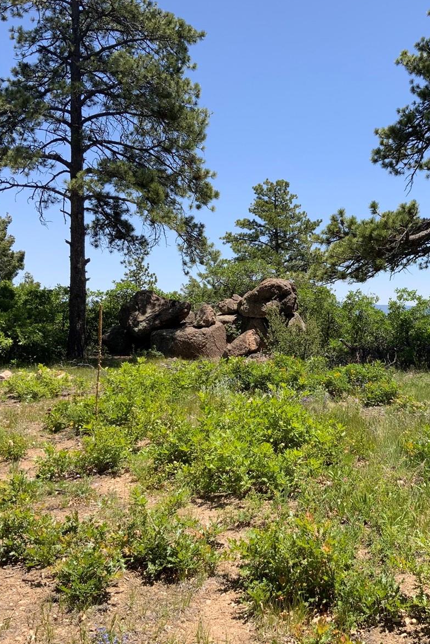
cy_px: 322
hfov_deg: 31.9
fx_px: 734
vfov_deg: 47.4
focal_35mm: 41
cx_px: 334
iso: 16
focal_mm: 3
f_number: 1.8
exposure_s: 1/1412
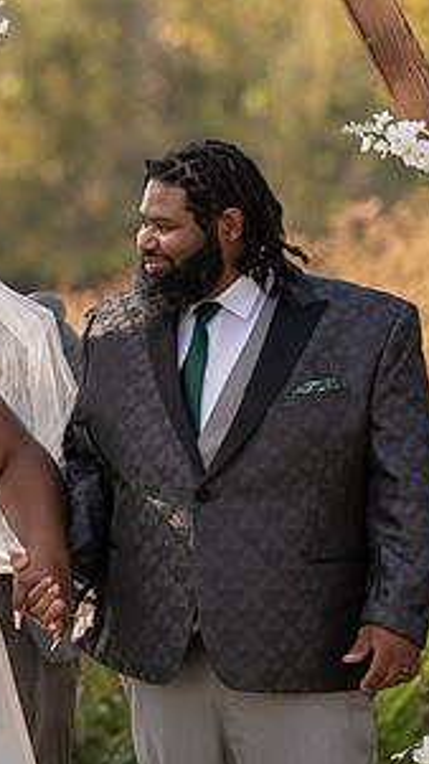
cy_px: 408
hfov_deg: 3.5
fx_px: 7088
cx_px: -89
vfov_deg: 6.2
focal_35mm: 350
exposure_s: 1/500
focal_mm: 168
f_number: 4
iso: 100
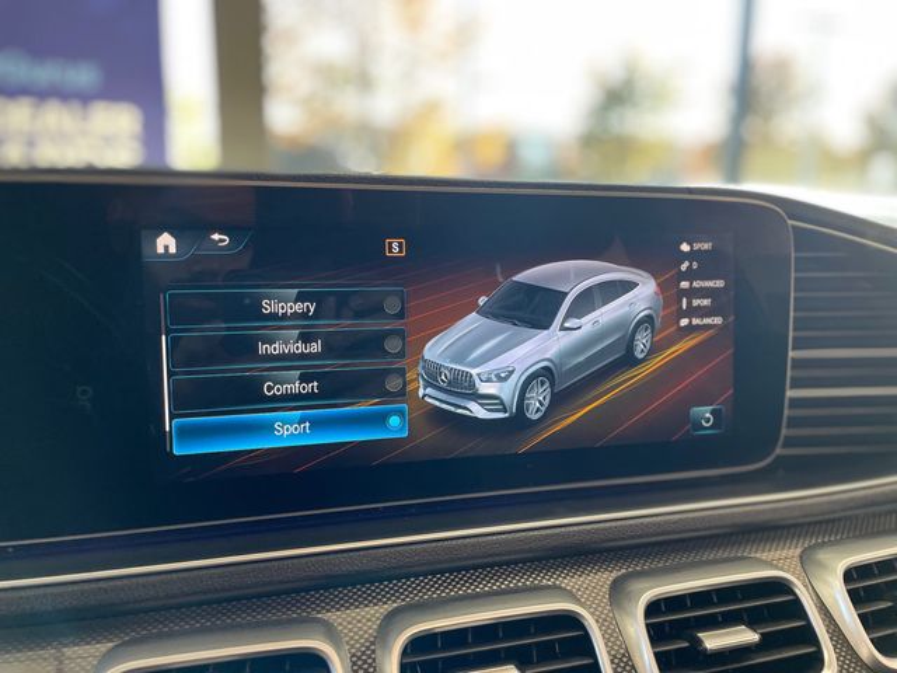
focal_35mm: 26
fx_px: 674
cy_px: 336
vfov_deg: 53.1
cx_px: 448
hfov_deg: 67.3
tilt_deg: -10.0
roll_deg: -1.3
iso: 80
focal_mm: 4.2
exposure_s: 1/120
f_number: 1.6
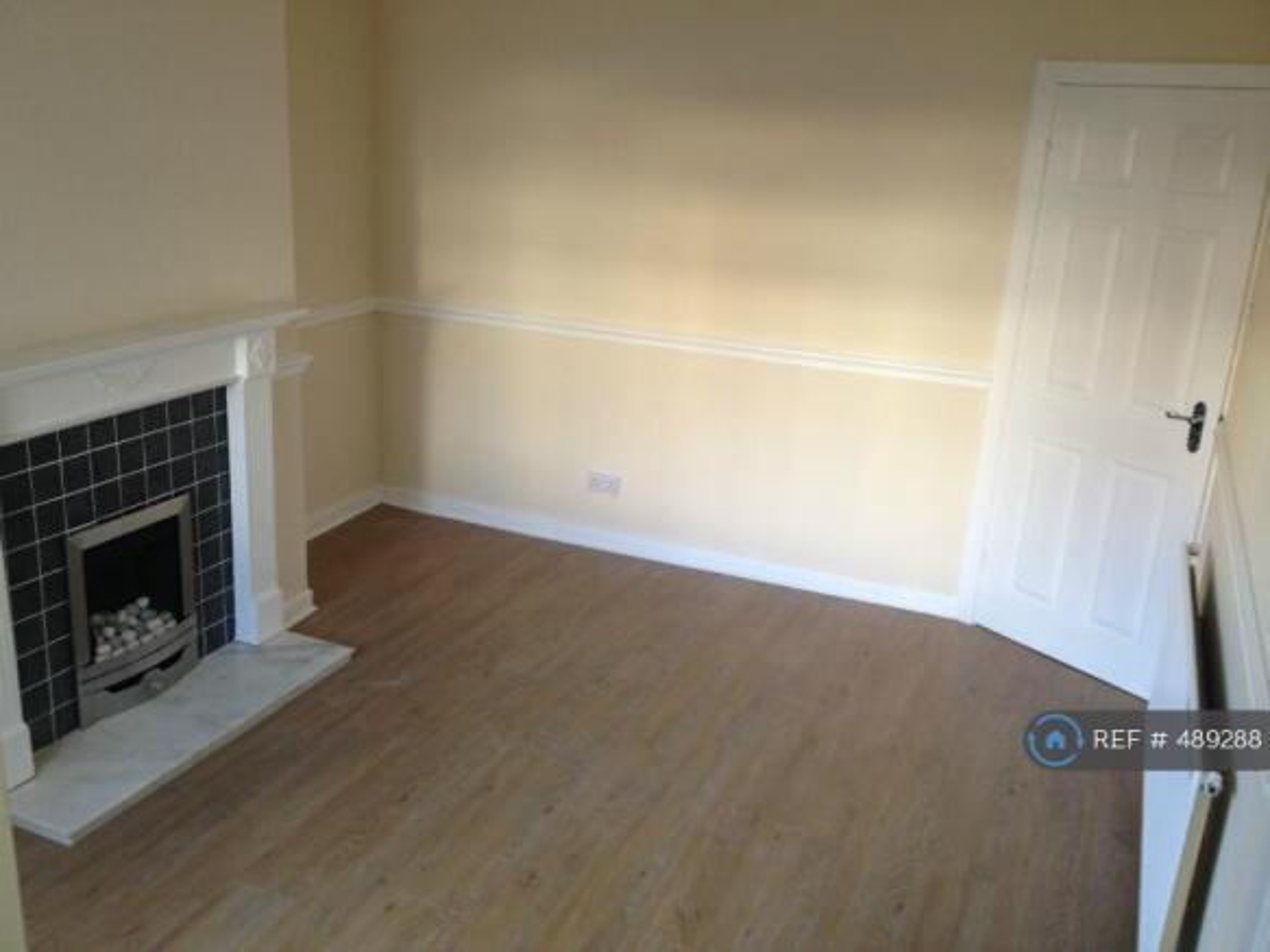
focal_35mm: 35
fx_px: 1284
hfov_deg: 52.6
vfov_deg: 40.7
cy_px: 476
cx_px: 635
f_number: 2.4
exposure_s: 1/20
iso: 64
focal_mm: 4.28
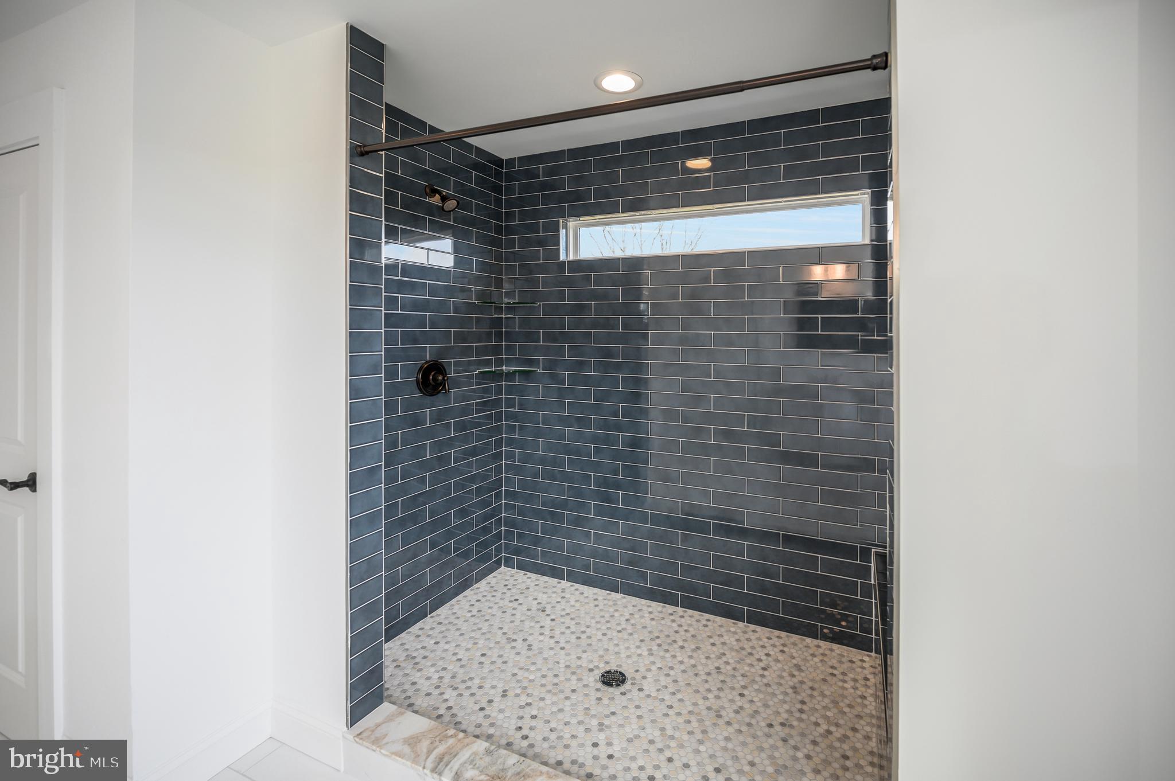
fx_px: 457
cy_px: 390
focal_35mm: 14
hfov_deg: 104.3
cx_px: 588
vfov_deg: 81.1
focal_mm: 14
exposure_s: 1/60
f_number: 4
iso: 280
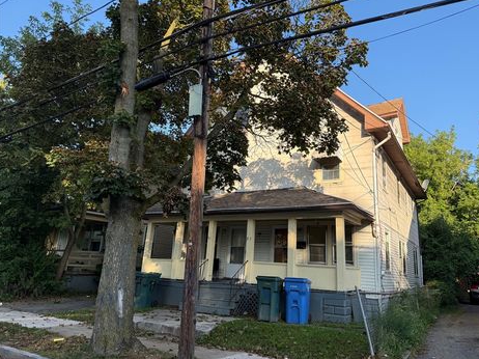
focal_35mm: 26
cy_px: 173
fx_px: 360
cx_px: 255
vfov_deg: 53.0
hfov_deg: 67.3
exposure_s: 1/1437
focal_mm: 6.76
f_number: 1.78
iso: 100
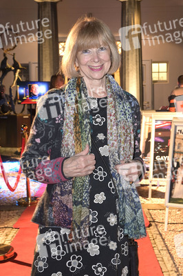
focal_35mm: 48
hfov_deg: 28.0
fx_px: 367
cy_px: 138
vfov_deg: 41.1
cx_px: 92
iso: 2500
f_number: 7.1
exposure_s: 1/30
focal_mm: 48
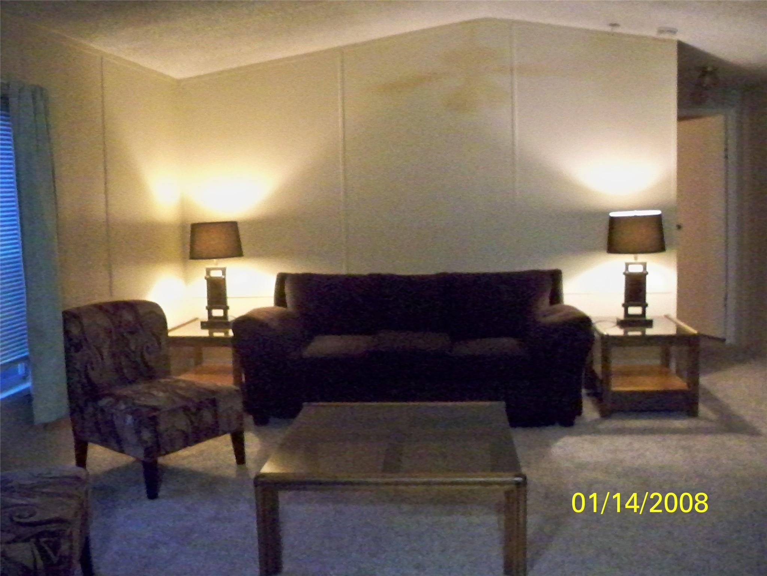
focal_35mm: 35
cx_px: 384
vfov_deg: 40.7
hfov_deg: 52.6
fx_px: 776
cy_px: 288
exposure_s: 1/60
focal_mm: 6.3
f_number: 3.1
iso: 3200
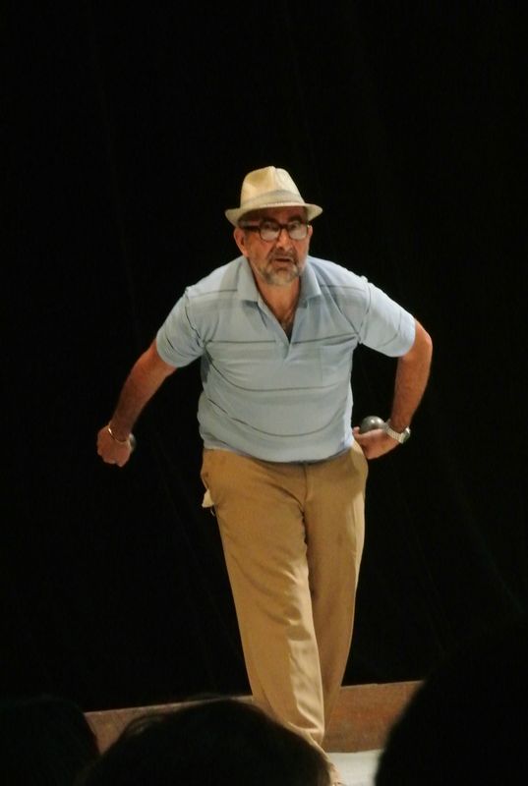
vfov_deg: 12.4
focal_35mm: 166
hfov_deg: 8.3
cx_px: 264
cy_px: 393
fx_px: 3634
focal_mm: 61.6
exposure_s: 1/80
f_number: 14
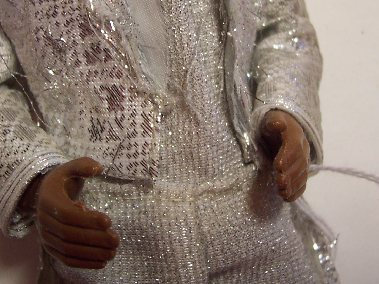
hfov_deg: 34.9
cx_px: 208
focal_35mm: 55
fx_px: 602
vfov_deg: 26.4
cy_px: 93
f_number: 2.8
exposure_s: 1/30
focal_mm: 5.6
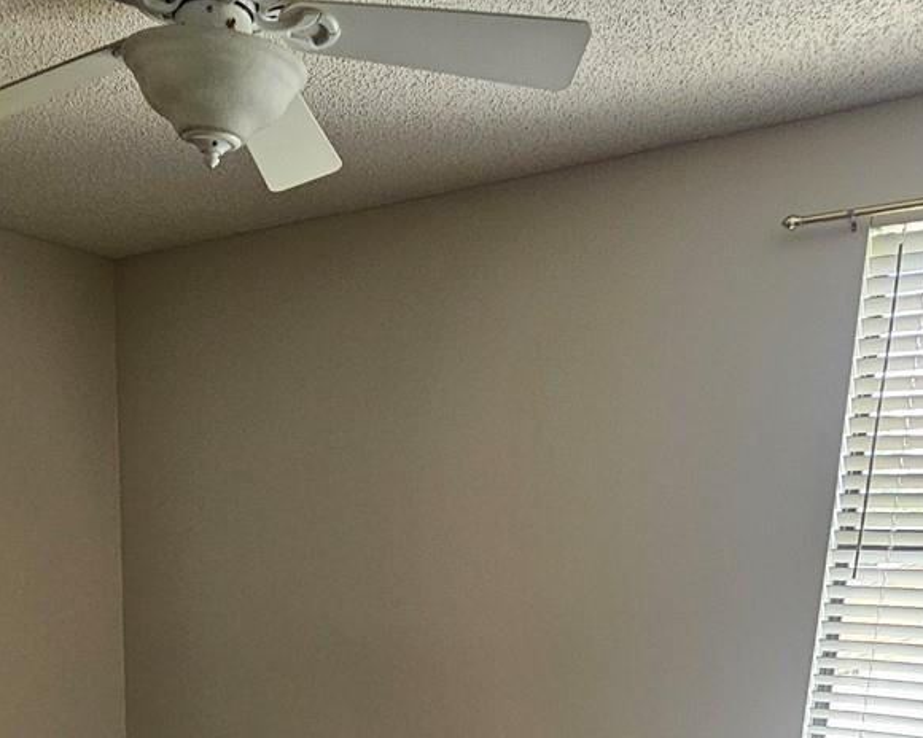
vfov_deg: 36.5
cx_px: 329
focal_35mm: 35
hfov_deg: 50.8
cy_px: 789
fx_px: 956
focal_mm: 2.2
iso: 200
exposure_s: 1/60
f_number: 2.2
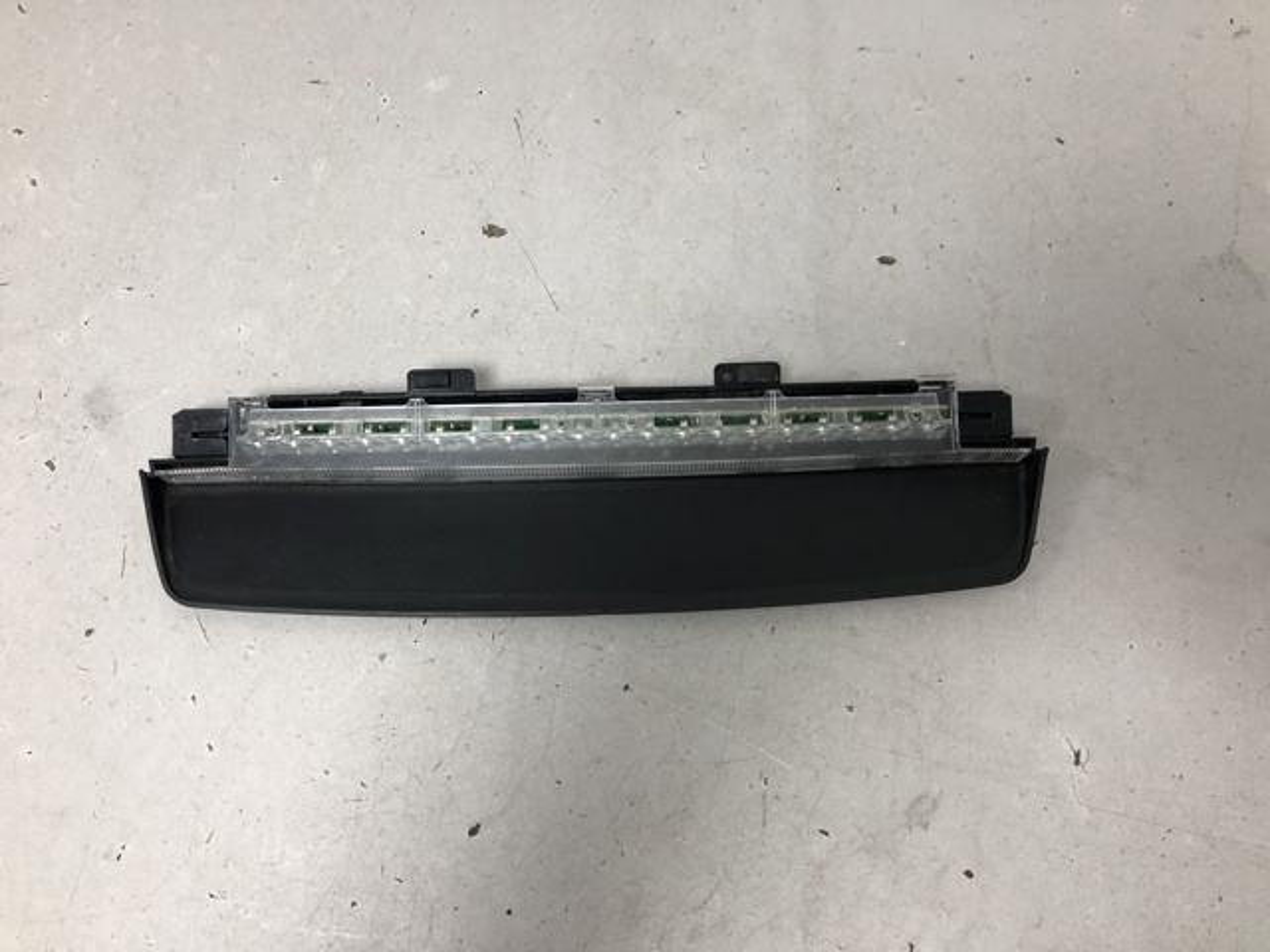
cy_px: 476
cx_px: 635
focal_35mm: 28
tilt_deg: -76.3
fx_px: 1027
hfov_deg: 63.4
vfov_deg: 49.7
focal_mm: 4
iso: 32
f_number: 1.8
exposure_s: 1/25
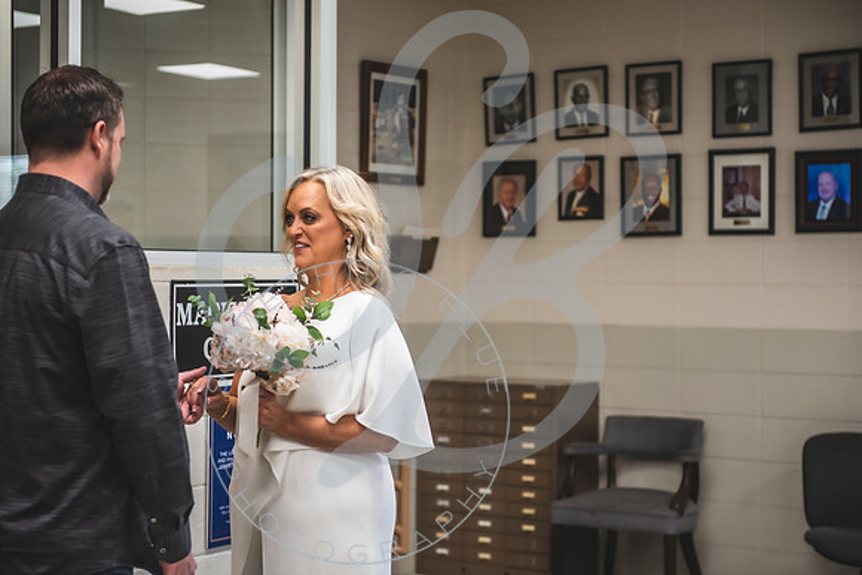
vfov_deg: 19.3
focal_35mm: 71
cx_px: 431
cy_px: 288
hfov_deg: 28.5
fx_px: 1694
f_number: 2.8
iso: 500
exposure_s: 1/160
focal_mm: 70
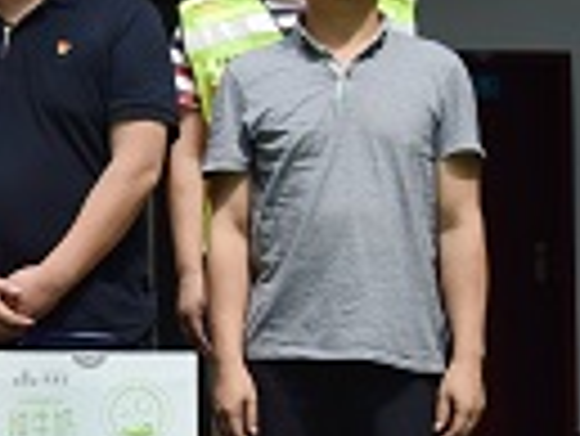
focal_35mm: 171
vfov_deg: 8.7
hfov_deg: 10.7
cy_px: 175
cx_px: -549
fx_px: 2868
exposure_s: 1/250
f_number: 8
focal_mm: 30
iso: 200
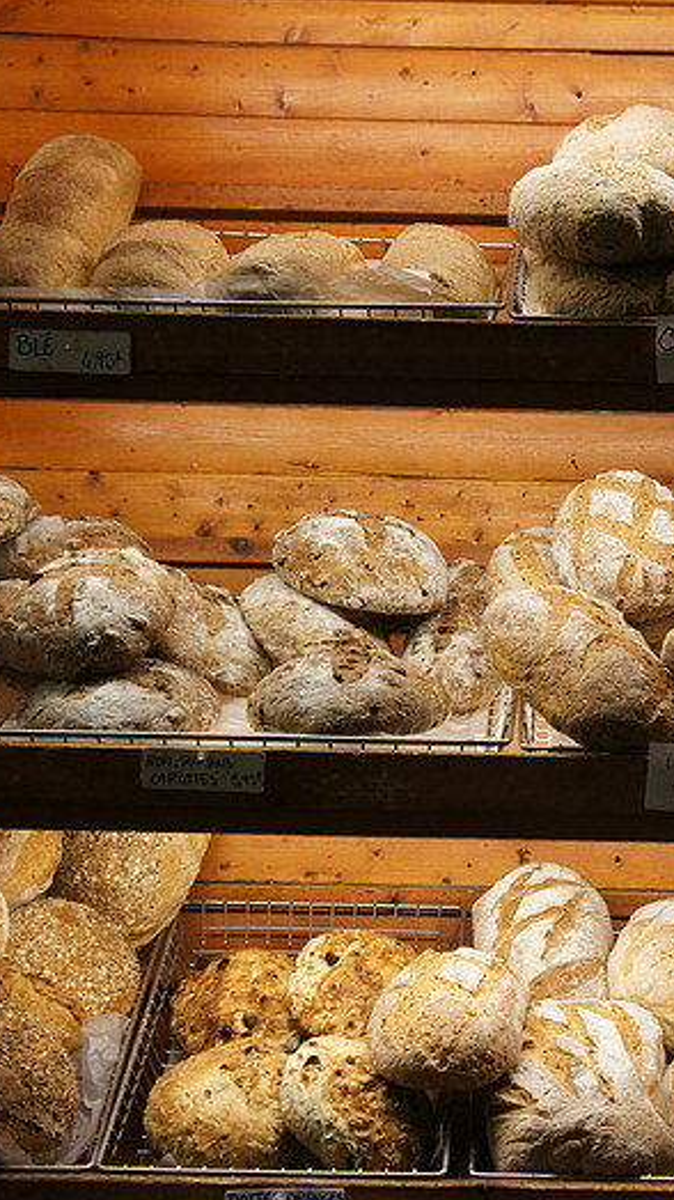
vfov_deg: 32.5
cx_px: 555
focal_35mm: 65
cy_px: 605
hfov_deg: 18.4
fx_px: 2060
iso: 800
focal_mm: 27
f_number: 4
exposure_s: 1/160
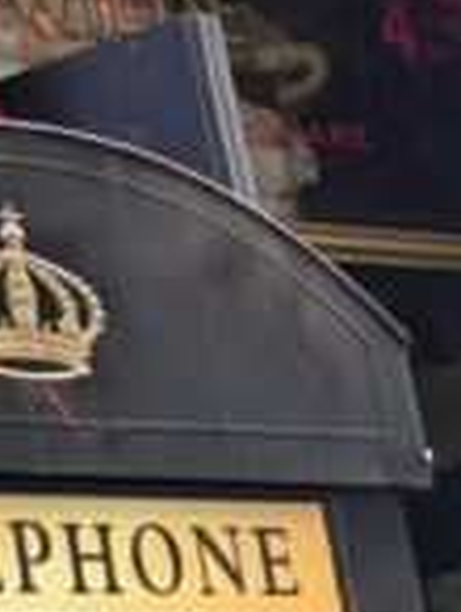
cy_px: -562
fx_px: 2974
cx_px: -775
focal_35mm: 168
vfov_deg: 10.8
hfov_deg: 8.0
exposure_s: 1/120
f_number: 1.78
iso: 160
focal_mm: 6.76
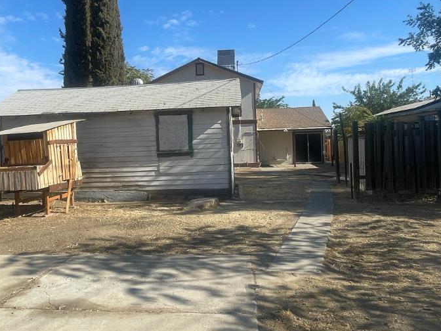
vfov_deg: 48.0
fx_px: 369
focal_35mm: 29
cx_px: 203
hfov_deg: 61.6
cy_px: 137
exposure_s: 1/922
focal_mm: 1.54
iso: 25
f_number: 2.4
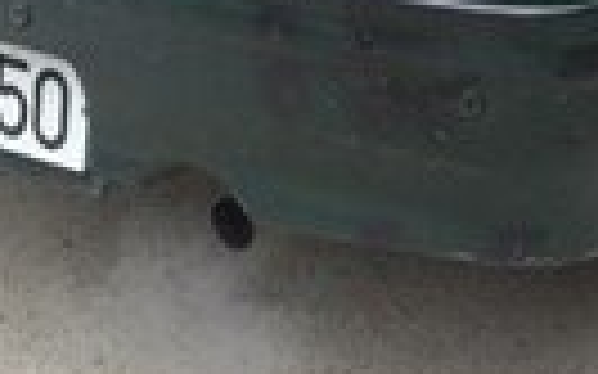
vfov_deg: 8.2
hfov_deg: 13.3
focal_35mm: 152
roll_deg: +0.2
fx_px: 2476
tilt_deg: -13.9
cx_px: 791
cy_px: -394
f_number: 2.2
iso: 32
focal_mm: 4.15
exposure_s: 1/232
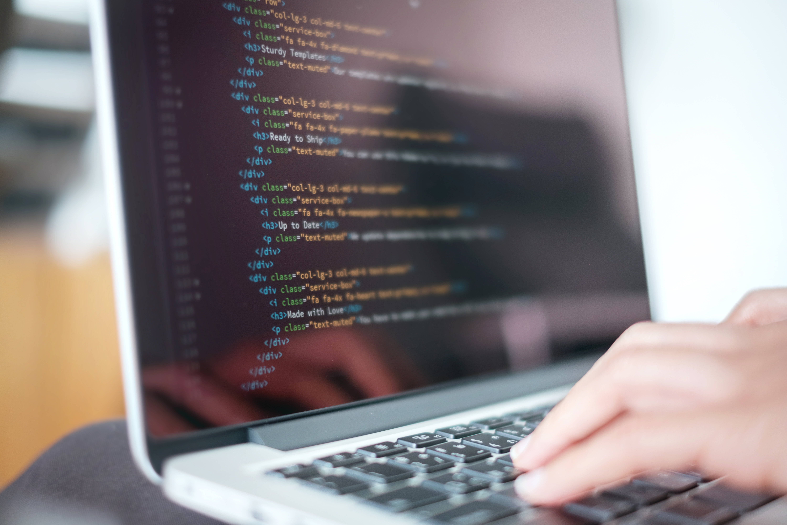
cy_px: 262
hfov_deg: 37.5
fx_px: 1159
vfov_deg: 25.5
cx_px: 394
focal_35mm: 53
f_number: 1.4
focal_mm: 35
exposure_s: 1/80
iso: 400
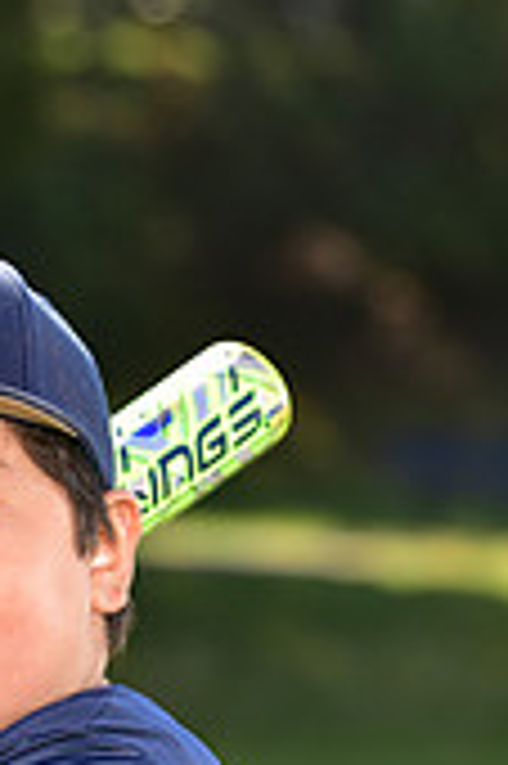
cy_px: 1120
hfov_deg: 3.3
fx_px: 8823
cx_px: -124
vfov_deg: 4.9
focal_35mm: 416
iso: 100
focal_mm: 122
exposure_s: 1/250
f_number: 5
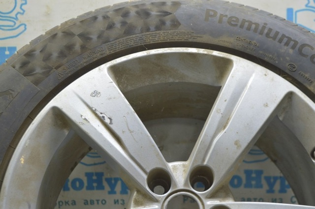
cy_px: 104
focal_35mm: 54
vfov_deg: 25.0
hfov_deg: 36.9
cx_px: 158
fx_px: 472
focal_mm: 36
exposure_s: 1/20
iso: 400
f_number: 5.6
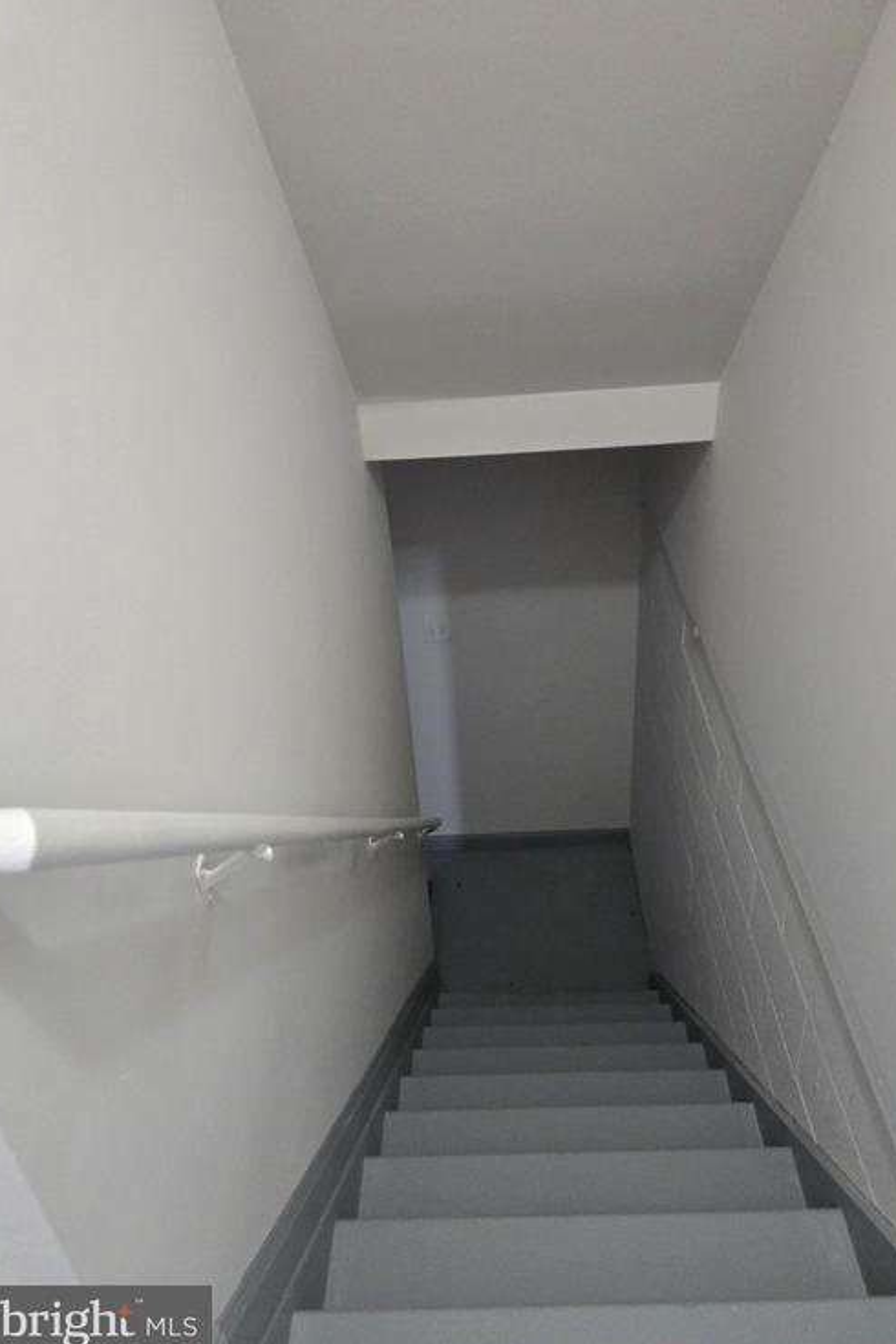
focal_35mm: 25
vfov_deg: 71.5
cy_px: 658
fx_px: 933
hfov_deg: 51.1
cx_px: 510
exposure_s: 1/60
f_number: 1.8
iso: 640
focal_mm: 5.4
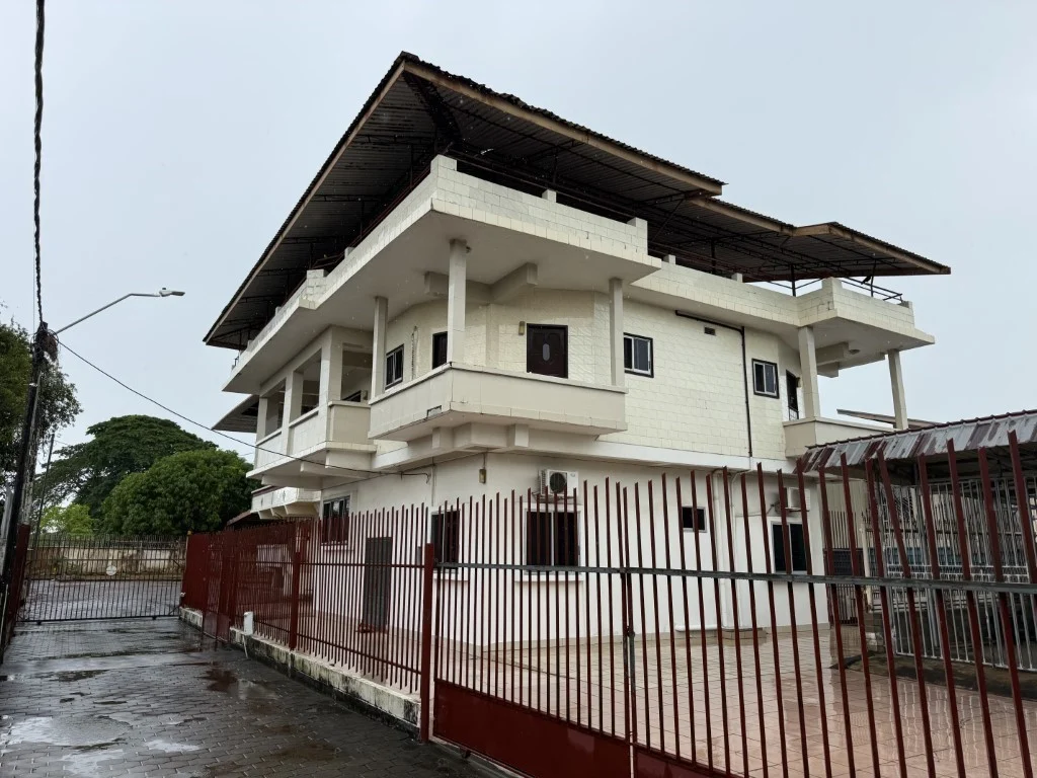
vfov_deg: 56.8
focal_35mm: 24
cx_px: 518
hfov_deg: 71.6
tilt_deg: +12.4
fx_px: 719
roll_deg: -1.0
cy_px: 389
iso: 80
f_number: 1.78
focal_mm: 6.76
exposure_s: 1/2053
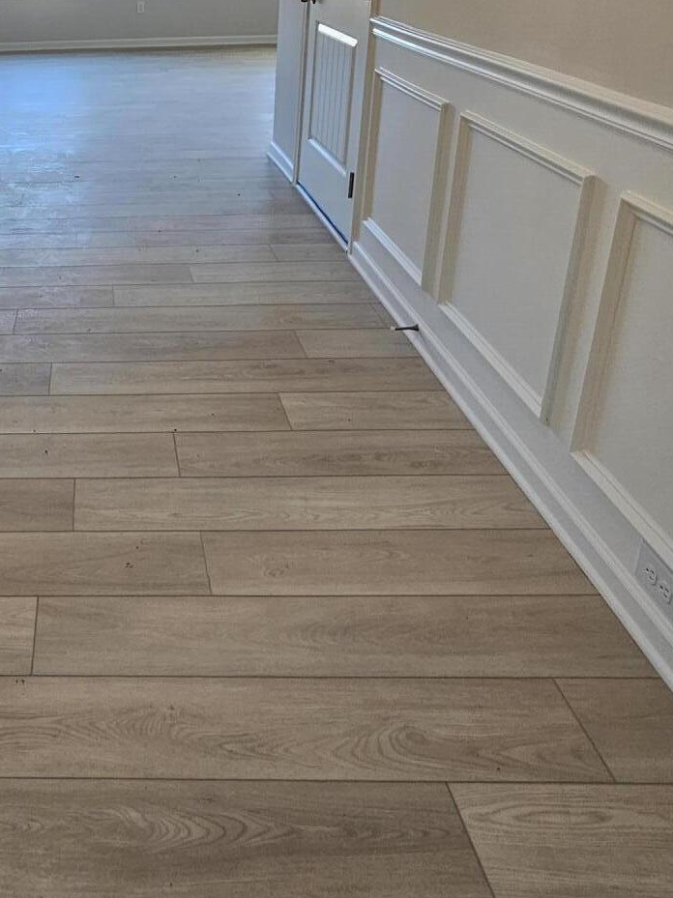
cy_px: 189
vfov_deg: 58.9
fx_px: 726
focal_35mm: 28
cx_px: 72
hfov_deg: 45.3
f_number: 2.2
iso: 80
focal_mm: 2.2
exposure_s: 1/60
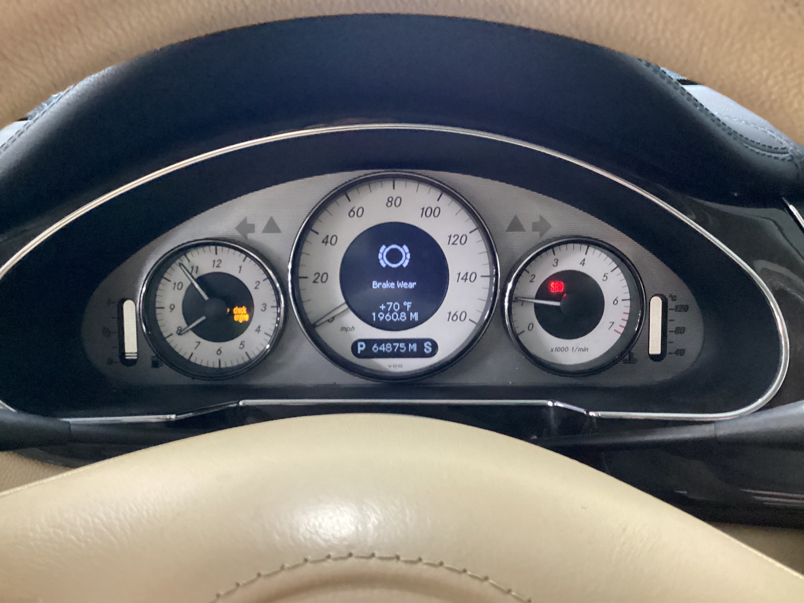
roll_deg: -1.3
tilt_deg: -21.7
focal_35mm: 31
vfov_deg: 45.4
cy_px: 302
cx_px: 402
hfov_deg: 58.4
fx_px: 720
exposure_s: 1/25
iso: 640
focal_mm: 3.3
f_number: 2.4
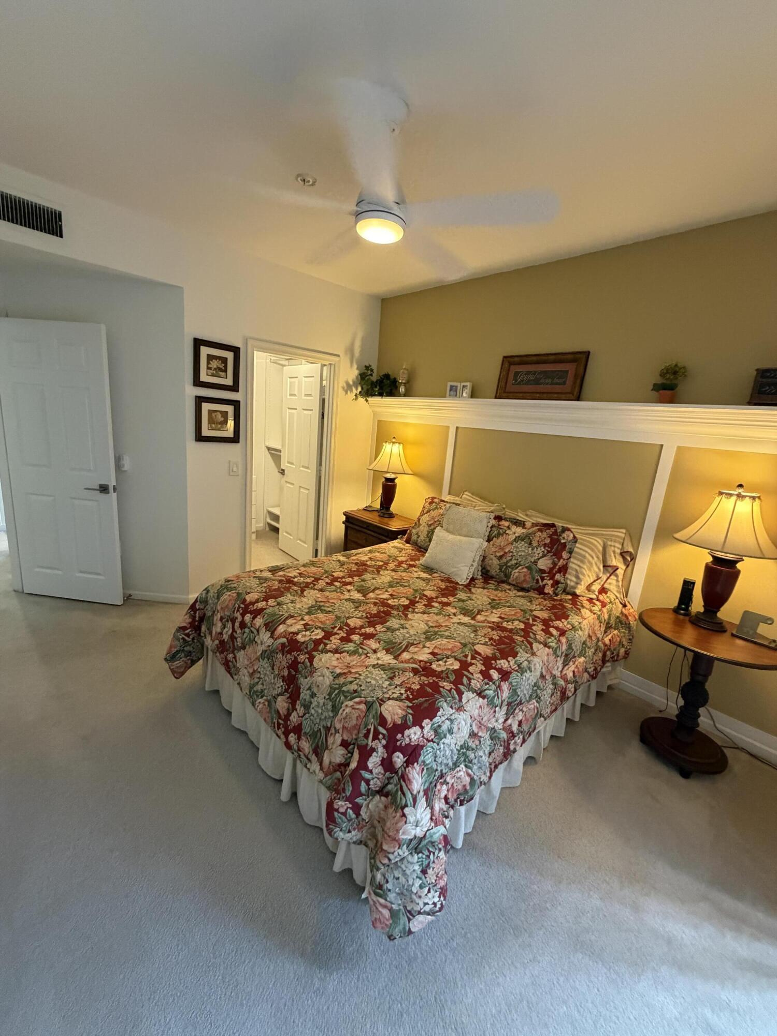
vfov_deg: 102.1
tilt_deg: -14.1
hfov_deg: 85.7
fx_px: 419
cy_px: 518
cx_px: 388
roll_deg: -4.9
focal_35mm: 14
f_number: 2.2
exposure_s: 1/60
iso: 640
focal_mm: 2.22
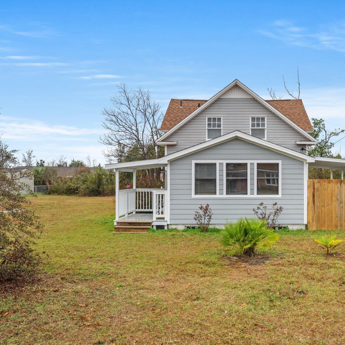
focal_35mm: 34
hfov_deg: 47.5
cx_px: 236
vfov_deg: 48.4
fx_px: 383
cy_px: 181
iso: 200
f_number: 10
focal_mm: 24
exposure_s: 1/20
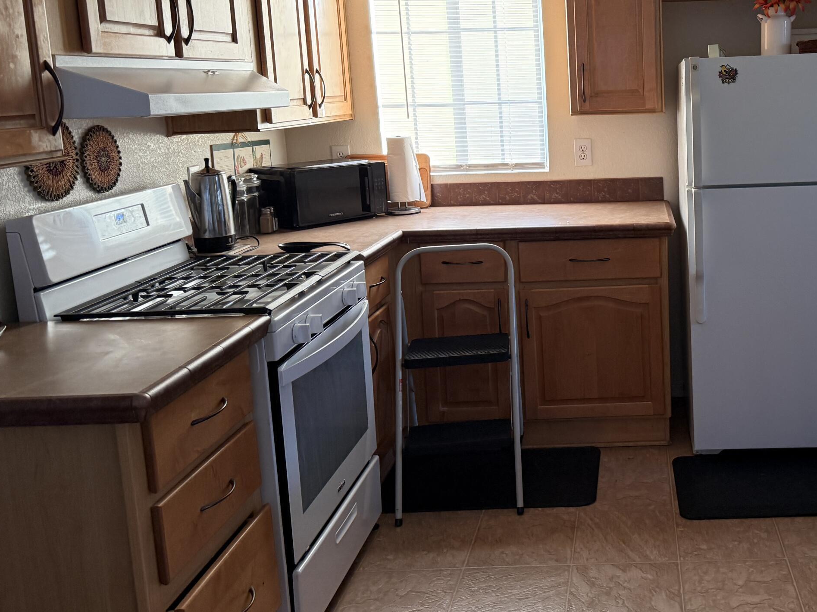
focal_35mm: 38
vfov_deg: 37.4
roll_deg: +2.4
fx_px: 897
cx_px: 637
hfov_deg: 46.7
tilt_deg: -7.8
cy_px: 209
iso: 250
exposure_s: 1/60
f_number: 1.78
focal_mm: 6.76
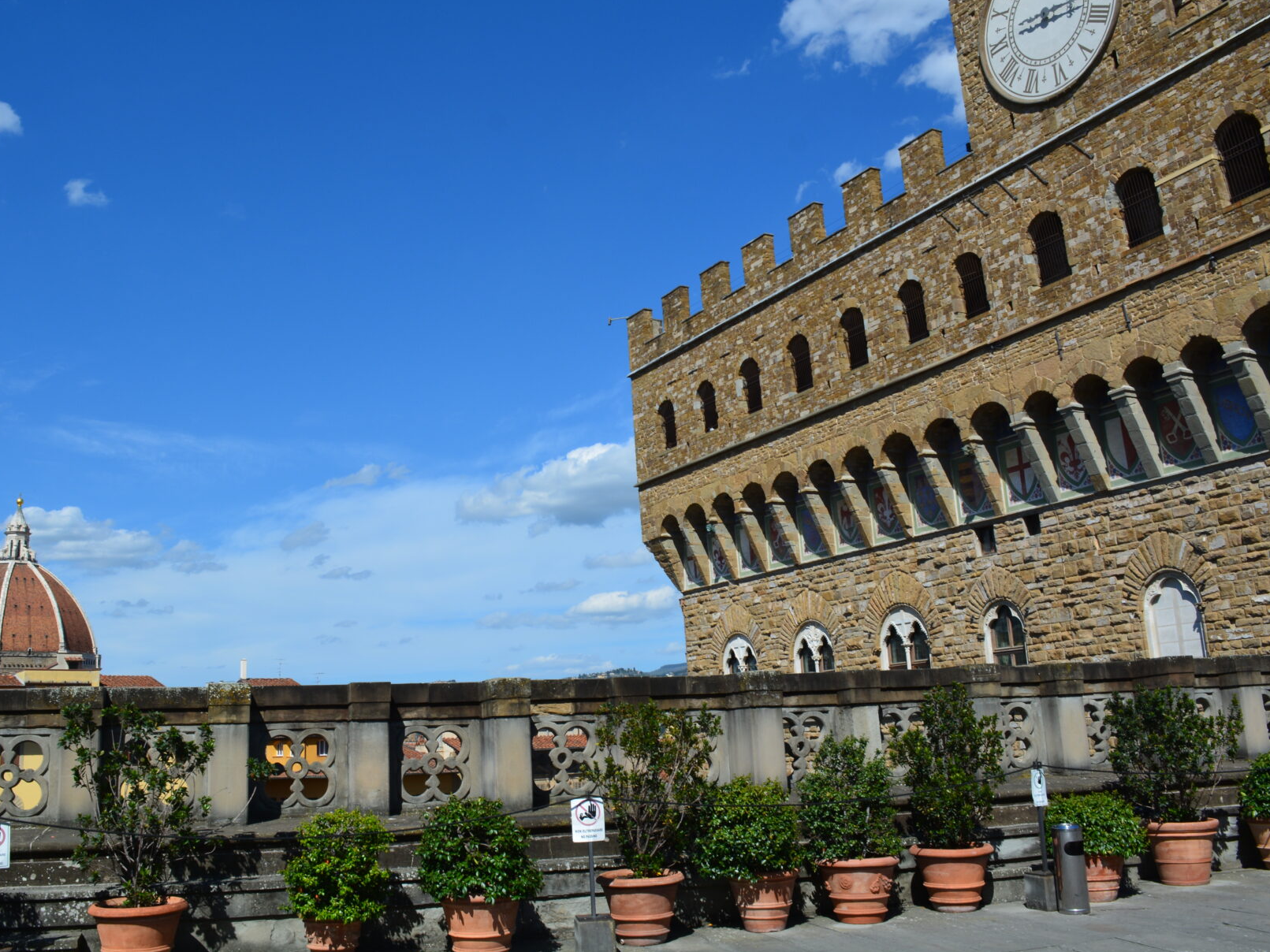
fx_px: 1211
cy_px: 416
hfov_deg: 55.2
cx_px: 549
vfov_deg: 42.9
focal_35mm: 33
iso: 100
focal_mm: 18
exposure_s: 1/160
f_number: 11
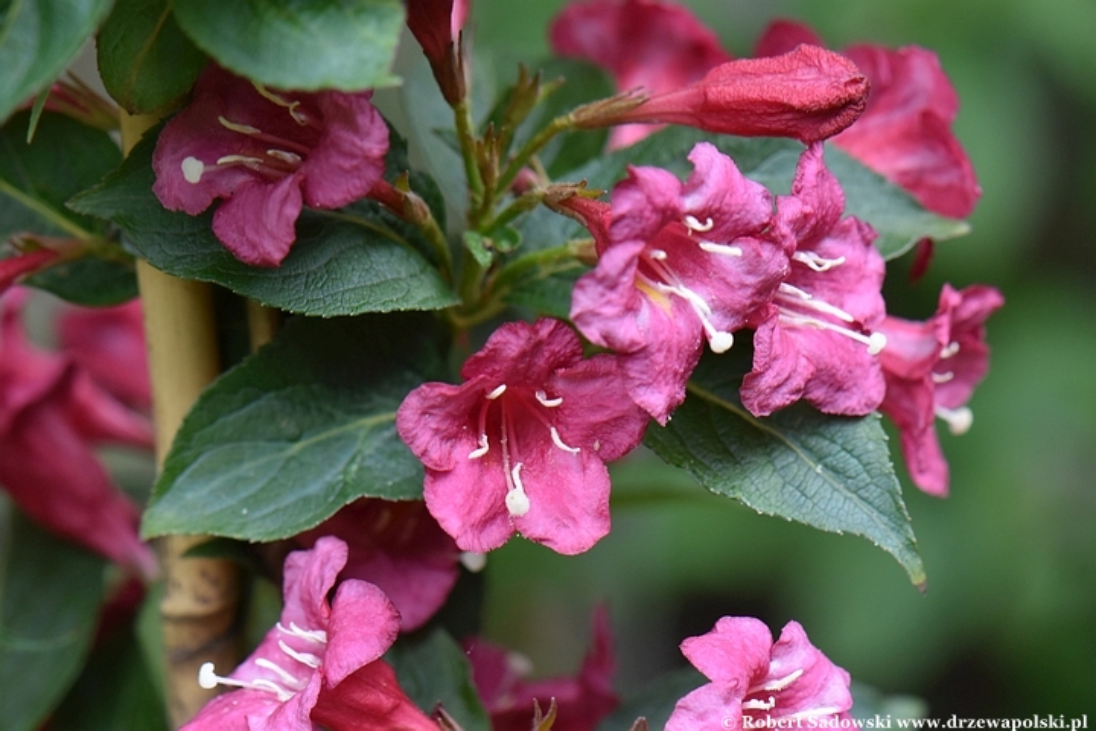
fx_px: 3881
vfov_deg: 10.8
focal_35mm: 128
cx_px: 548
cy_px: 366
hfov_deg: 16.1
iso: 720
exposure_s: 1/125
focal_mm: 85
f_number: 5.6
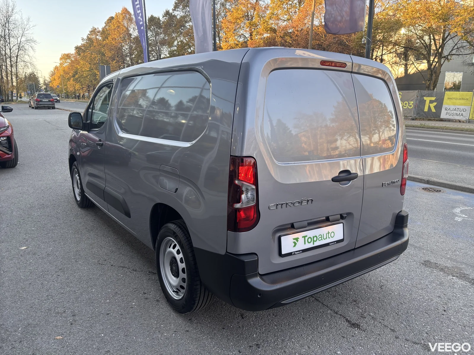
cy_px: 178
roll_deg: +0.9
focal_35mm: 26
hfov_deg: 67.3
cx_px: 237
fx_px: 356
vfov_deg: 53.1
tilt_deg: -11.7
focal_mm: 5.96
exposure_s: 1/148
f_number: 1.6
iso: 40
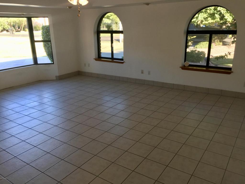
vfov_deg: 48.2
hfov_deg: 61.7
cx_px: 122
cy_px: 92
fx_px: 205
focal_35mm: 29
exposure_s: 1/60
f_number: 2.2
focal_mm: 4.15
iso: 32
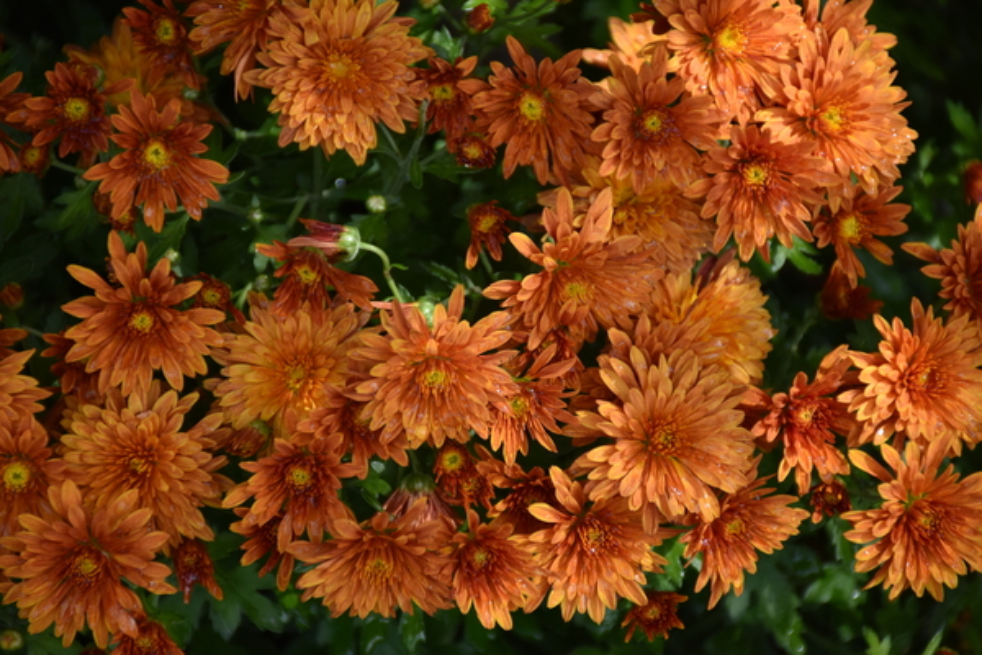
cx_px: 491
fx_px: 5728
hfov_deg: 9.8
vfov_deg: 6.5
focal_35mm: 210
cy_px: 328
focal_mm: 140
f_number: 5.6
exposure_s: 1/500
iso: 360
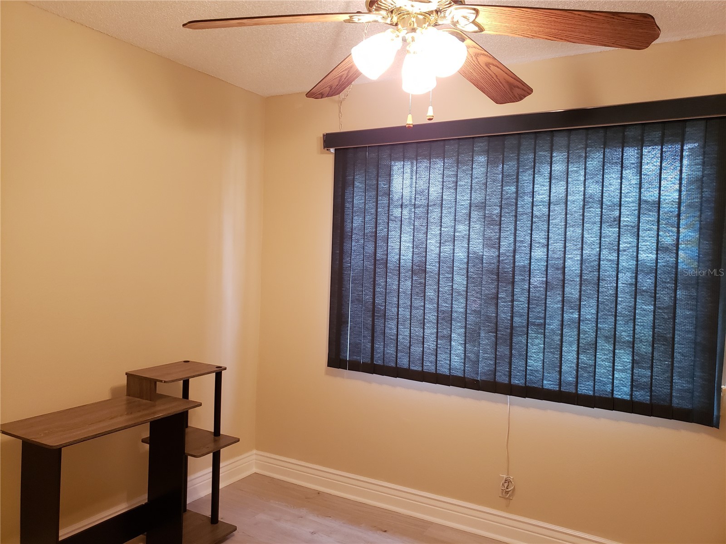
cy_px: 272
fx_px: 545
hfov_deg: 67.3
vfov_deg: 53.1
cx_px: 363
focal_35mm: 26
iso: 320
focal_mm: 4.3
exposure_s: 1/60
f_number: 1.5
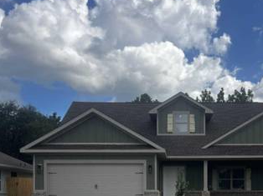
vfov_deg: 26.3
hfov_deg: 35.7
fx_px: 402
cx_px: 184
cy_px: 188
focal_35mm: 53
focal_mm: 5.7
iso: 50
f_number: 1.5
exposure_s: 1/3704
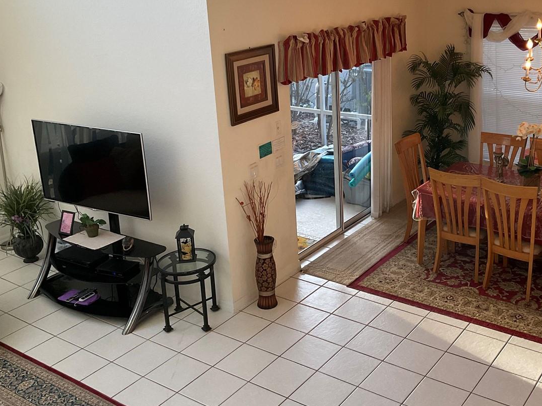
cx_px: 350
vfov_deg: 33.4
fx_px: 673
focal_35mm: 43
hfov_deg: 43.4
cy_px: 155
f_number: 1.8
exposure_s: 1/60
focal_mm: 3
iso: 64
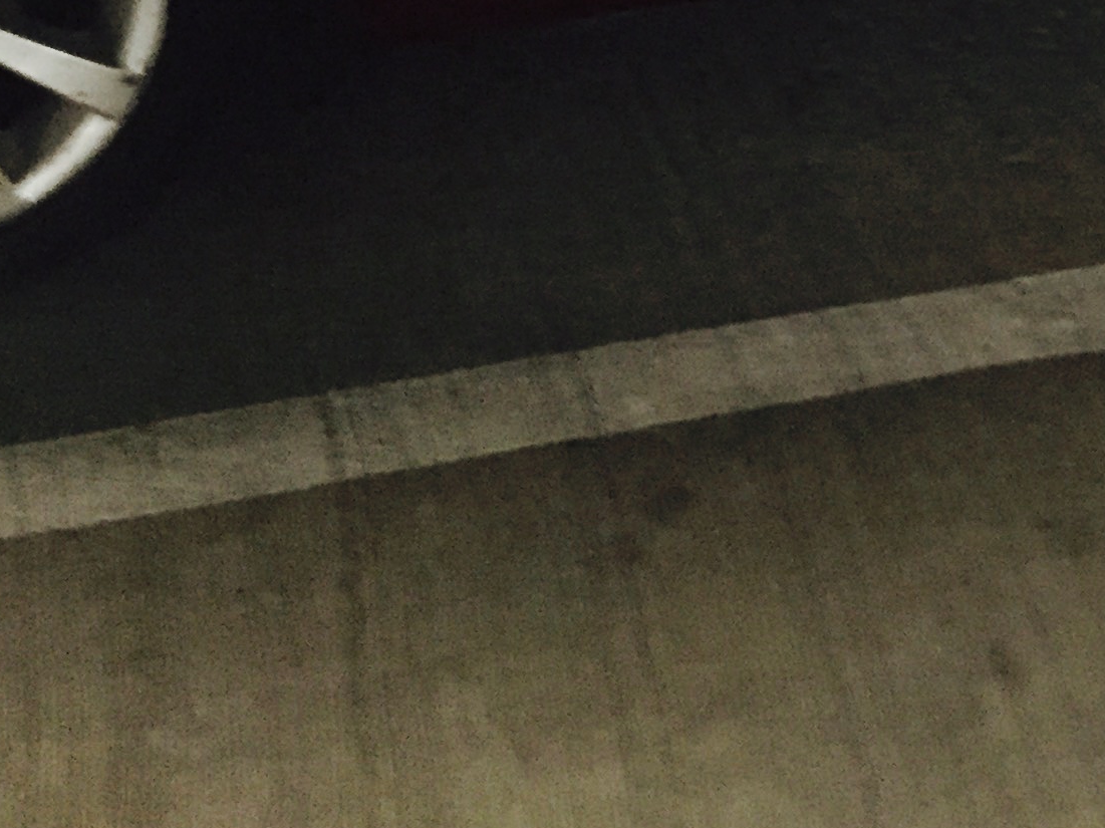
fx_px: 2744
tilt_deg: -25.0
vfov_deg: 16.2
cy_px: -257
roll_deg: +0.4
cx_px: 1145
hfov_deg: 21.8
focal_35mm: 86
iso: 1250
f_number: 2.2
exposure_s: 1/15
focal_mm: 4.15
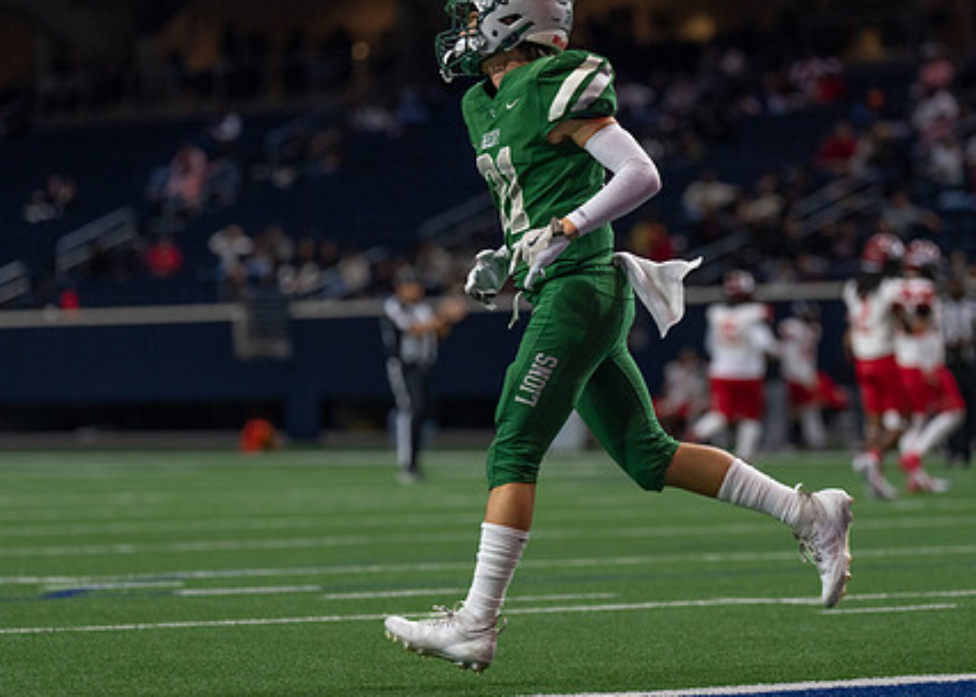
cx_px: 513
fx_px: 6013
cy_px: 328
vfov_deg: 6.6
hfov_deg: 9.3
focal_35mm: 217
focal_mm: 152
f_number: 2.8
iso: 1600
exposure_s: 1/1000
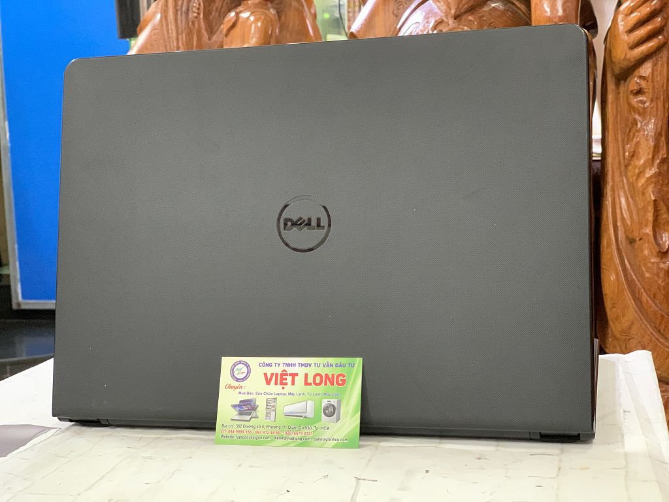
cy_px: 251
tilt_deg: -5.9
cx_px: 334
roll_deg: +2.7
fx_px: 1005
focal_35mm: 52
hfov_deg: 36.8
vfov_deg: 28.0
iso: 640
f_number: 2.4
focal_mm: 6
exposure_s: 1/25
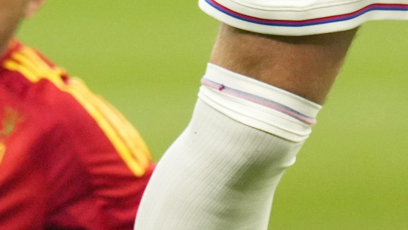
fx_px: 25888
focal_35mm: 2393
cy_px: -414
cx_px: 160
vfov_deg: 0.5
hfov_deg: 0.9
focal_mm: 400
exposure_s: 1/2500
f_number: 2.8
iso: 1250
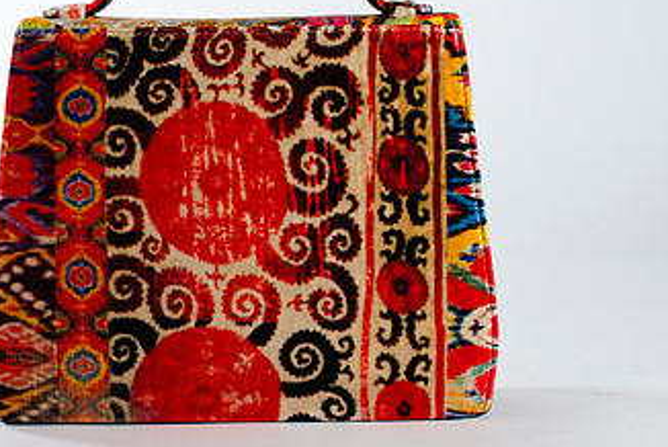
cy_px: 138
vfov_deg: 15.0
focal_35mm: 91
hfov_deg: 22.3
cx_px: 250
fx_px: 1690
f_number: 7.1
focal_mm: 50
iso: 200
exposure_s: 1/200
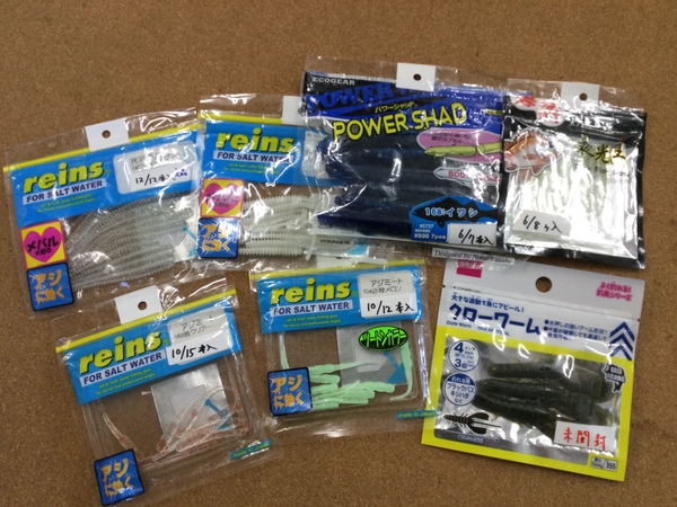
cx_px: 338
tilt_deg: -79.6
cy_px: 254
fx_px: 606
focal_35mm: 31
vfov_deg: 45.4
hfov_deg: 58.4
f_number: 2.4
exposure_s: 1/30
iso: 25
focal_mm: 3.3
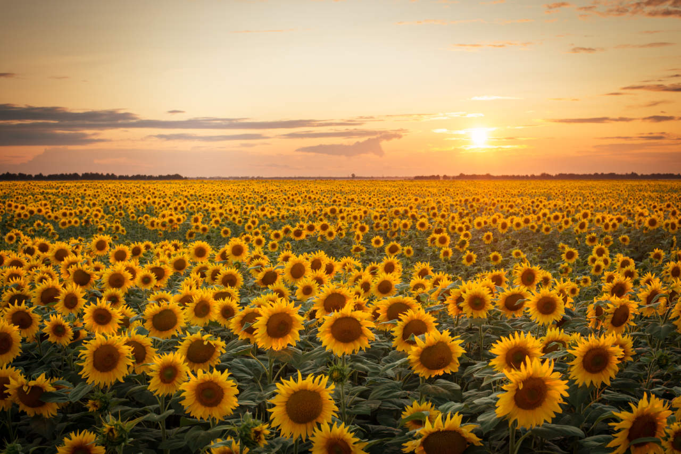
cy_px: 227
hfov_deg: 39.6
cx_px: 340
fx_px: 946
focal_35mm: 50
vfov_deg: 27.0
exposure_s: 1/160
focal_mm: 50
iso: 200
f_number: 8
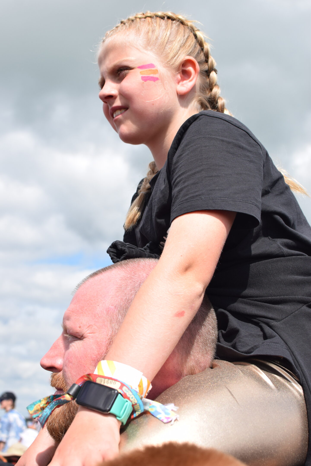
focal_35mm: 52
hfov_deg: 25.8
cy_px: 233
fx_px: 680
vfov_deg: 37.9
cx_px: 156
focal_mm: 35
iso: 400
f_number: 7.1
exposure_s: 1/1600
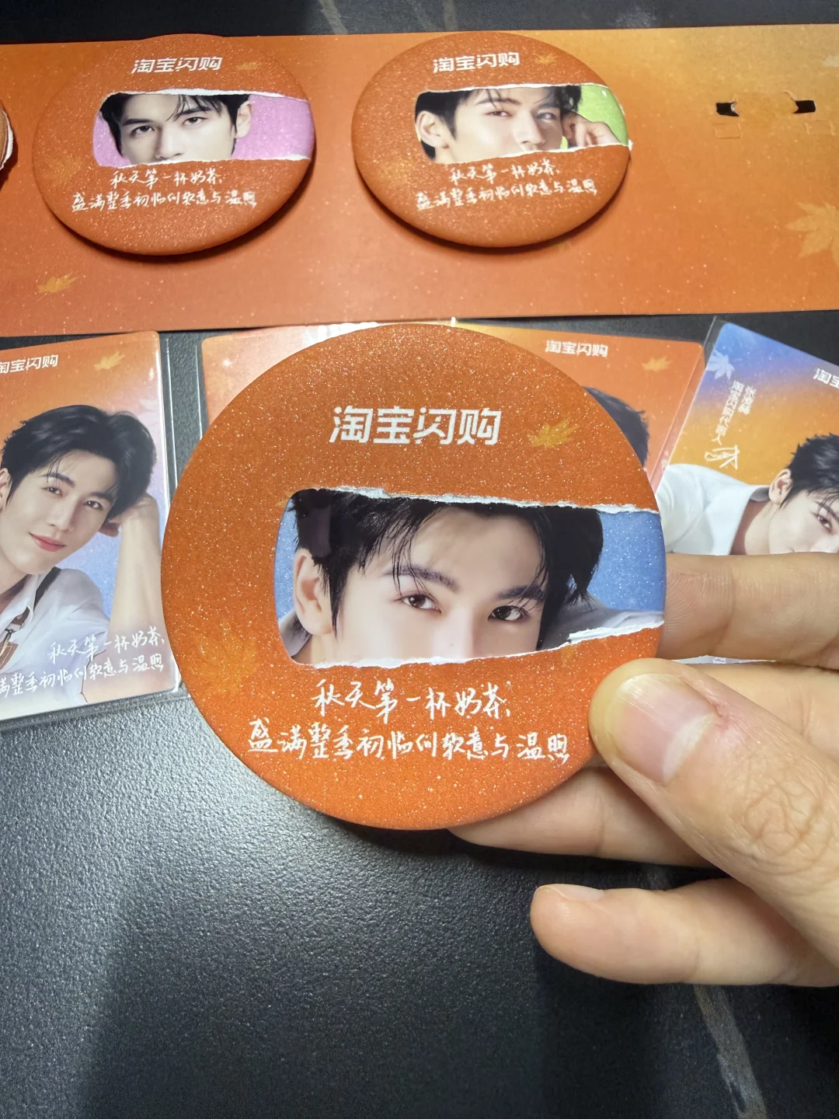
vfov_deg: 71.6
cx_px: 420
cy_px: 560
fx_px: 776
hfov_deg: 56.8
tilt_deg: -65.0
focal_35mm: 24
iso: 400
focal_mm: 2.22
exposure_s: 1/50
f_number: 2.2
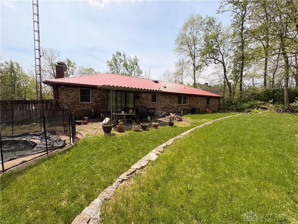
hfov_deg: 102.1
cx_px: 149
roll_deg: -1.2
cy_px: 112
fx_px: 121
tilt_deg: -4.9
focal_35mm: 14
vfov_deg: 85.7
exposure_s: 1/1217
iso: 50
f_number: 2.2
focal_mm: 2.22
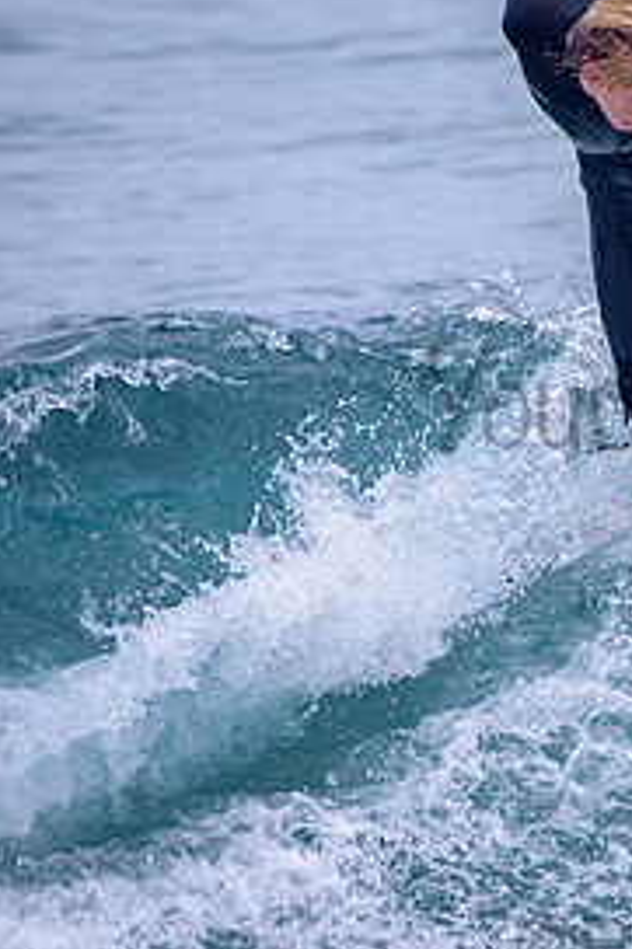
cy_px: 521
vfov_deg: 1.6
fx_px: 34459
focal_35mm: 1307
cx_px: 702
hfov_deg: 1.1
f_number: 5.6
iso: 160
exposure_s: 1/2000
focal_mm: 500
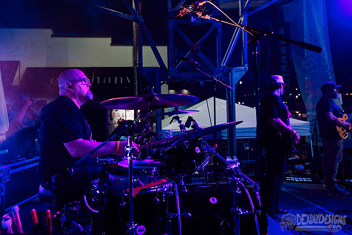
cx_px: 159
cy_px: 108
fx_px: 258
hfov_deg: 68.5
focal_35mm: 26
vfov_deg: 48.9
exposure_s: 1/200
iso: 3200
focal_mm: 24
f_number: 3.2
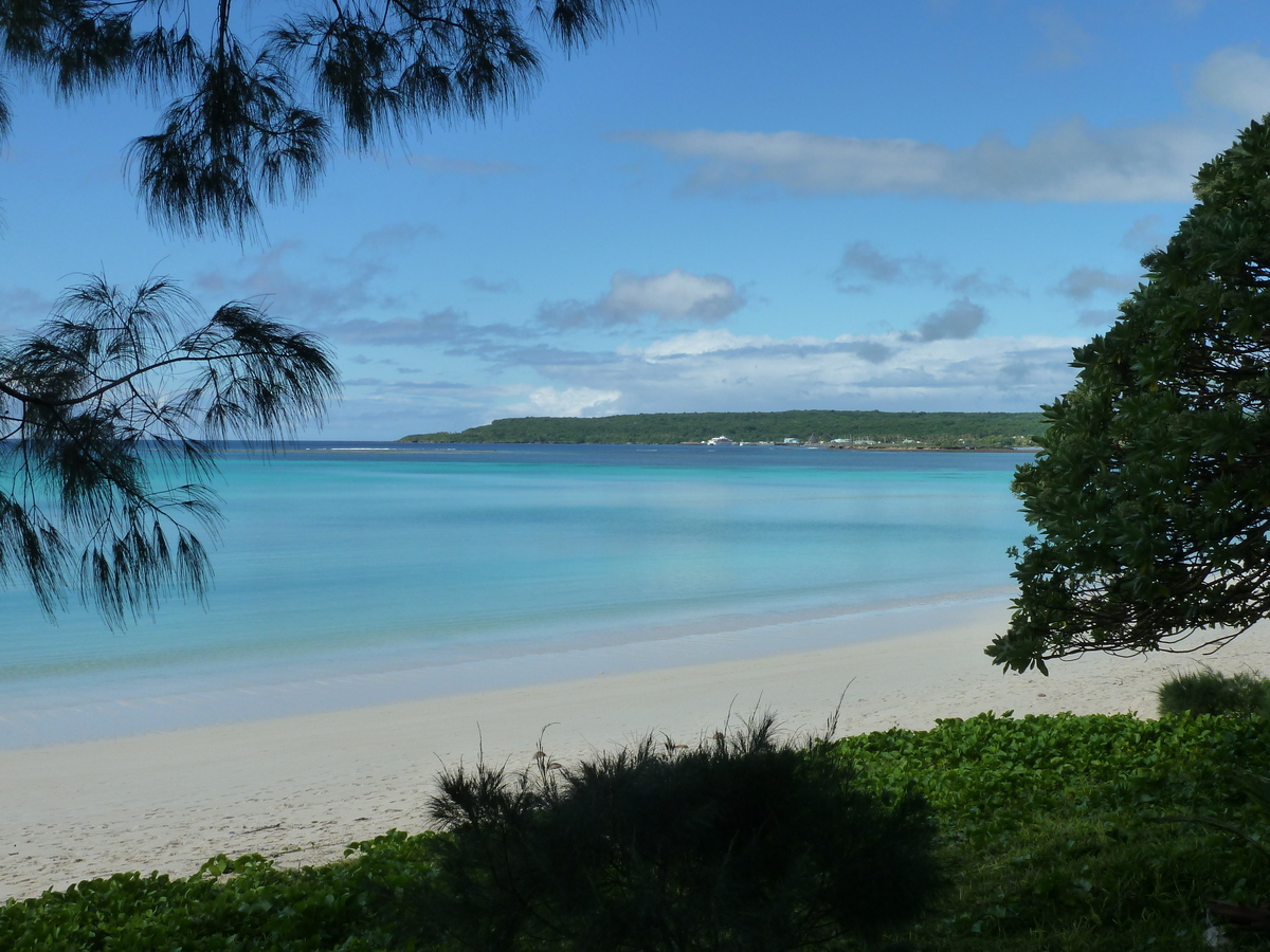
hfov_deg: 44.8
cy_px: 476
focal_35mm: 42
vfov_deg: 34.3
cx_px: 635
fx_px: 1541
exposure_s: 1/500
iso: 125
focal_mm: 6.9
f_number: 5.6
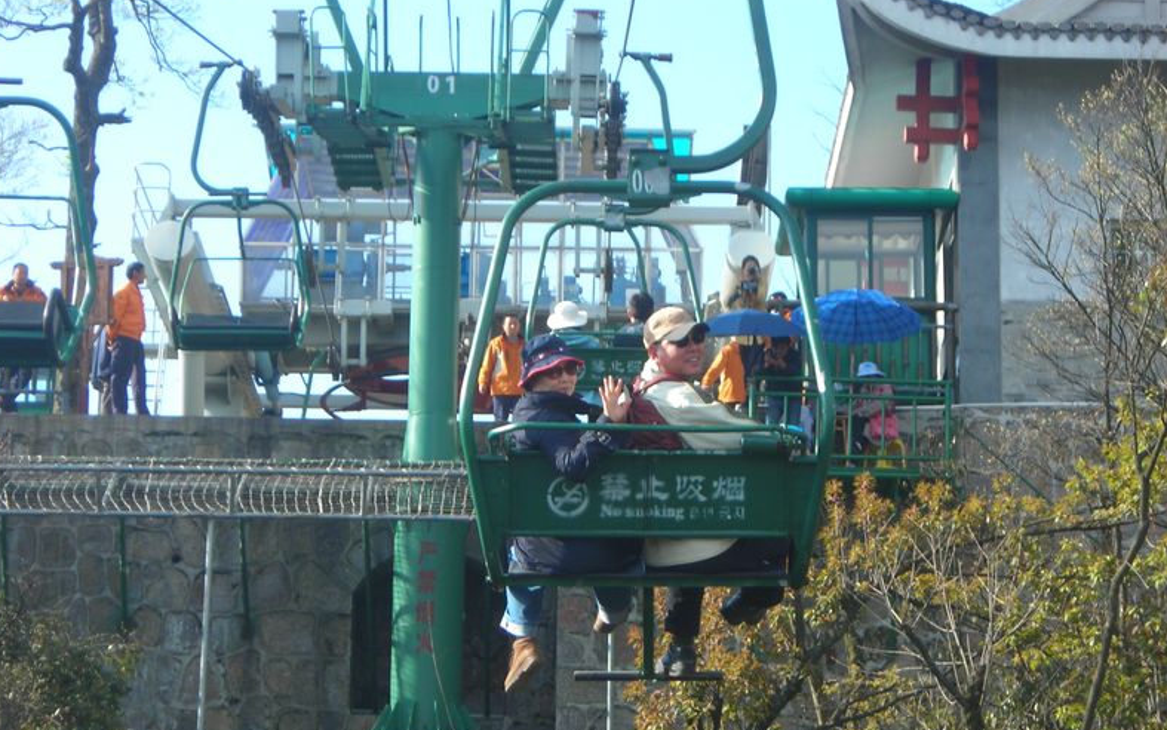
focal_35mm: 125
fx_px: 3976
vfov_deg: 10.5
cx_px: 575
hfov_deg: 16.7
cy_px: 402
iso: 50
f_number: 5.3
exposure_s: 1/93.5
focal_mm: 19.2
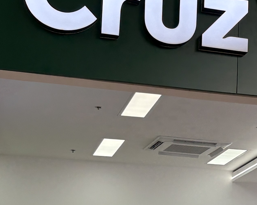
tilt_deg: +9.0
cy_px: 187
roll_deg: -0.2
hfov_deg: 16.3
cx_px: 274
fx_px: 874
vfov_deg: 13.3
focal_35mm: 115
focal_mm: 5.96
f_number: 1.6
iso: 64
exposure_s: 1/334
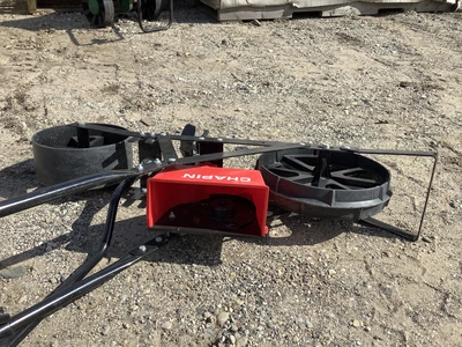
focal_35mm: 31
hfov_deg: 58.4
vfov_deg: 45.4
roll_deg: -2.1
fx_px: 414
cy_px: 174
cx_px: 231
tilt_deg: -31.0
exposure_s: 1/1381
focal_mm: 3.3
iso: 25
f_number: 2.4
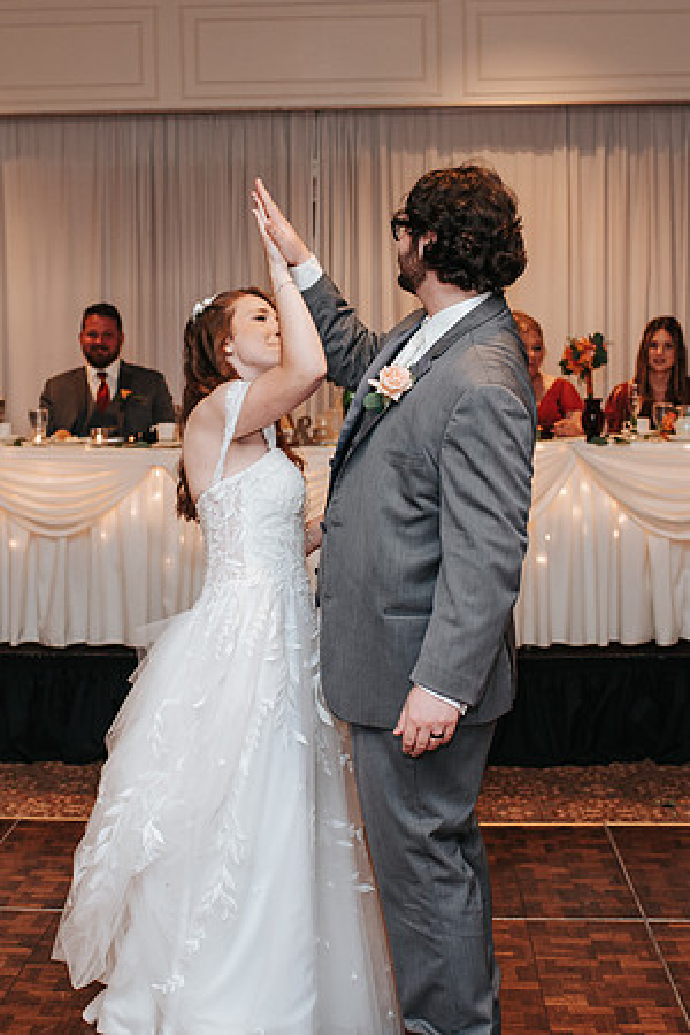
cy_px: 446
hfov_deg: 21.8
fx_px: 1785
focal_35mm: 62
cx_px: 254
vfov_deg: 32.3
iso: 1000
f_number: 2.8
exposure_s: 1/160
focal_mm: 35
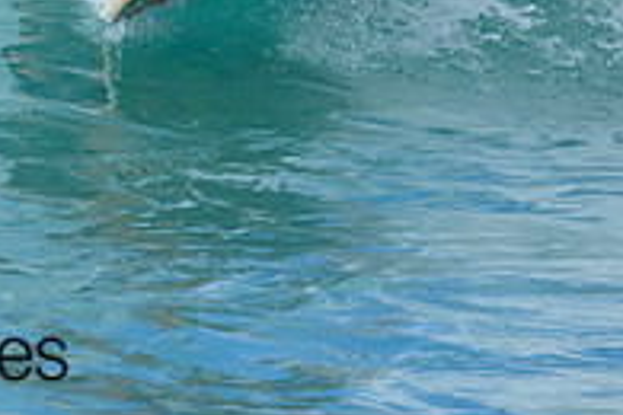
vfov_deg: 0.5
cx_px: 10
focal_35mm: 2874
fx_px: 49732
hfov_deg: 0.7
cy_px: -218
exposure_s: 1/2000
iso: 450
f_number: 6.3
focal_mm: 800
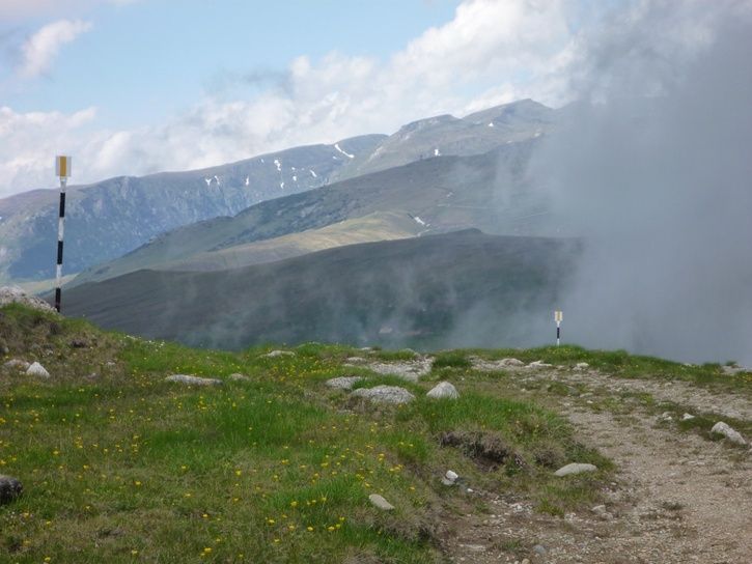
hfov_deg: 25.7
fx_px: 1651
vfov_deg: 19.4
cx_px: 376
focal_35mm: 76
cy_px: 282
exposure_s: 1/200
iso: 125
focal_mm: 13.4
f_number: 5.5
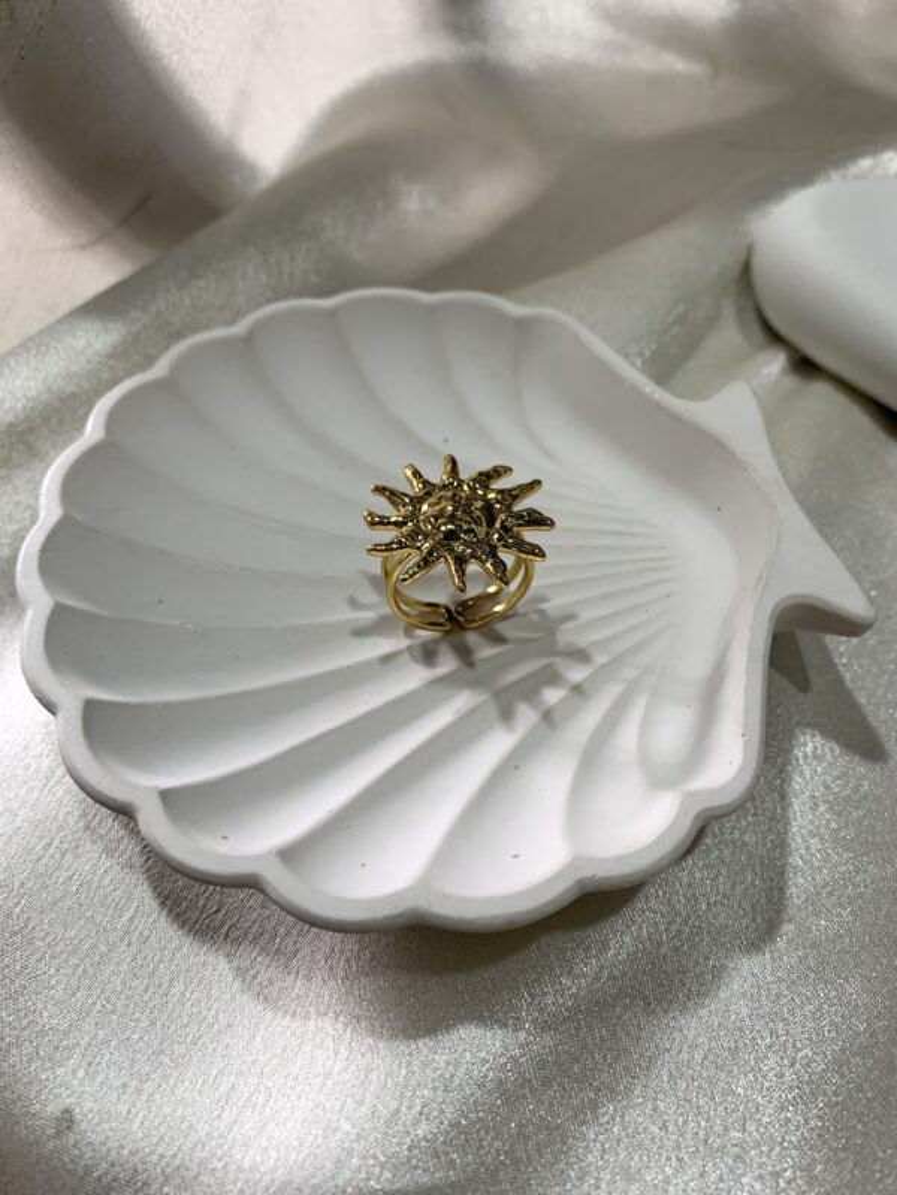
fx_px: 898
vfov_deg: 67.3
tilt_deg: -53.9
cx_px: 448
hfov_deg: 53.1
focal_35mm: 26
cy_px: 598
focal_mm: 4.25
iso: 80
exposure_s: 1/100
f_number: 1.8
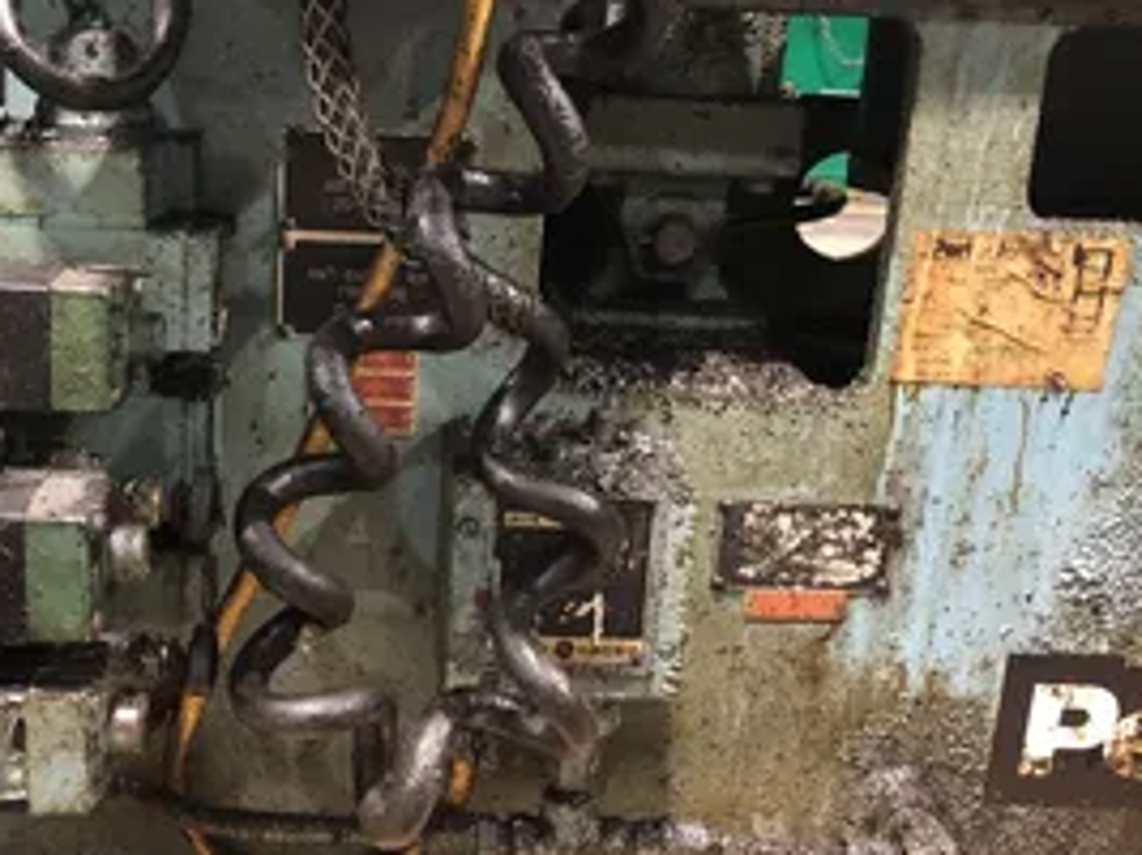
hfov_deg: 44.4
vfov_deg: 34.3
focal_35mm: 42
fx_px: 1385
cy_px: 393
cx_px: 419
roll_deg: -3.6
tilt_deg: -18.1
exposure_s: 1/10
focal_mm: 4
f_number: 1.8
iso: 100
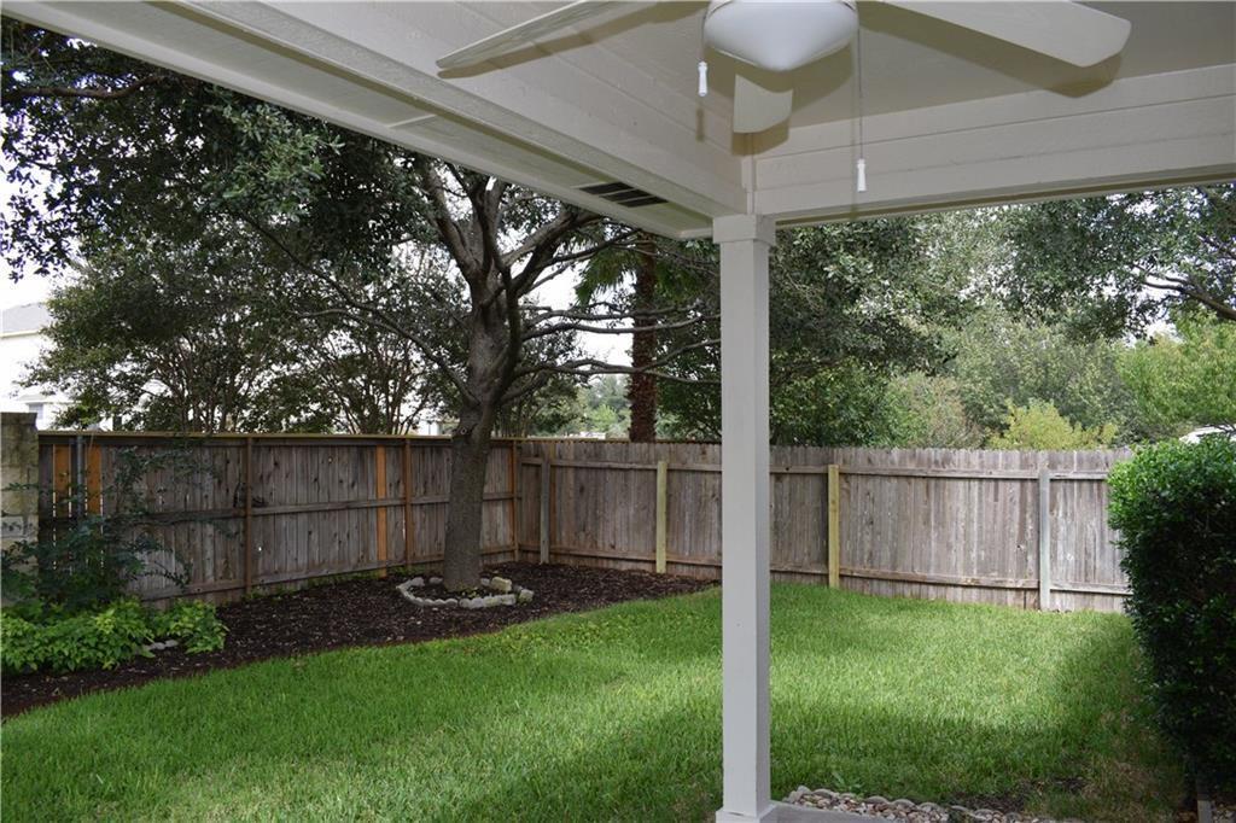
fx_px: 1030
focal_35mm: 30
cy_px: 412
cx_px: 618
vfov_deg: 43.6
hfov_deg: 61.9
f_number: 8
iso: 400
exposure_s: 1/250
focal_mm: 20
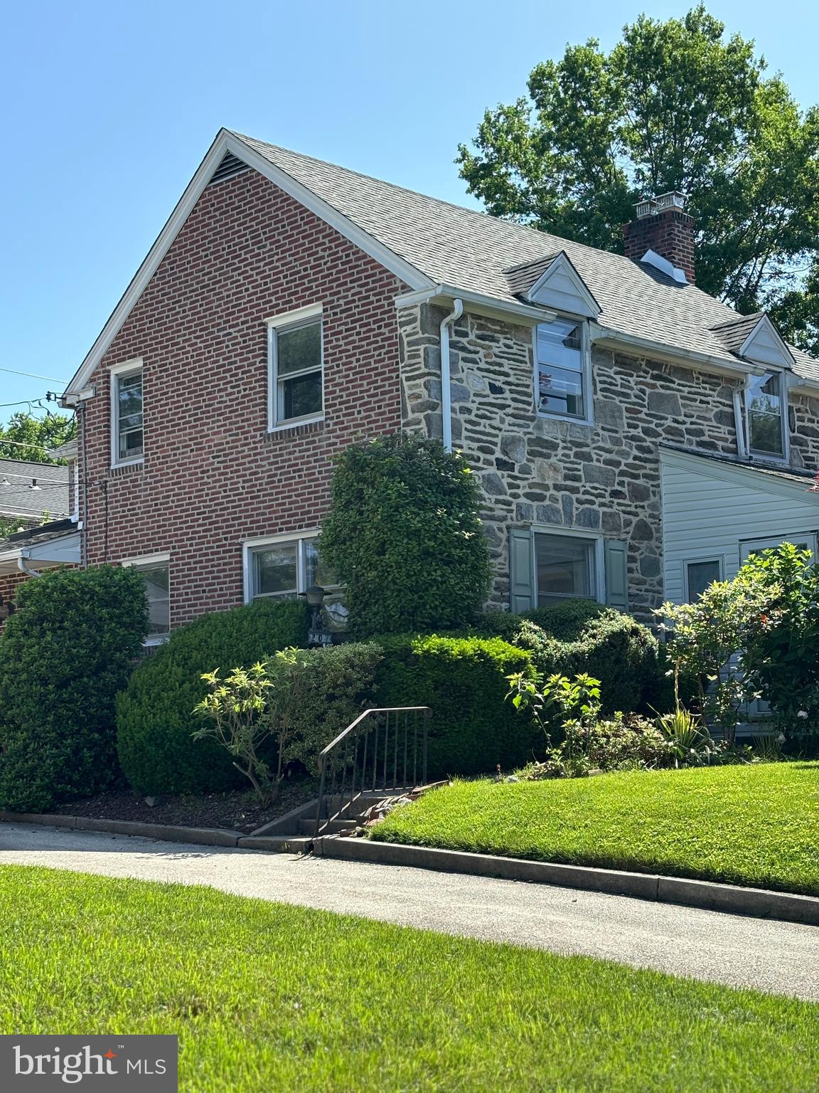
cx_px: 410
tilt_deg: +6.4
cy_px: 546
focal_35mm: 52
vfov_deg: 36.8
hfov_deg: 28.0
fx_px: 1640
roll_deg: +1.2
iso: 32
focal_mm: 5.96
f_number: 1.6
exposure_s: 1/1178
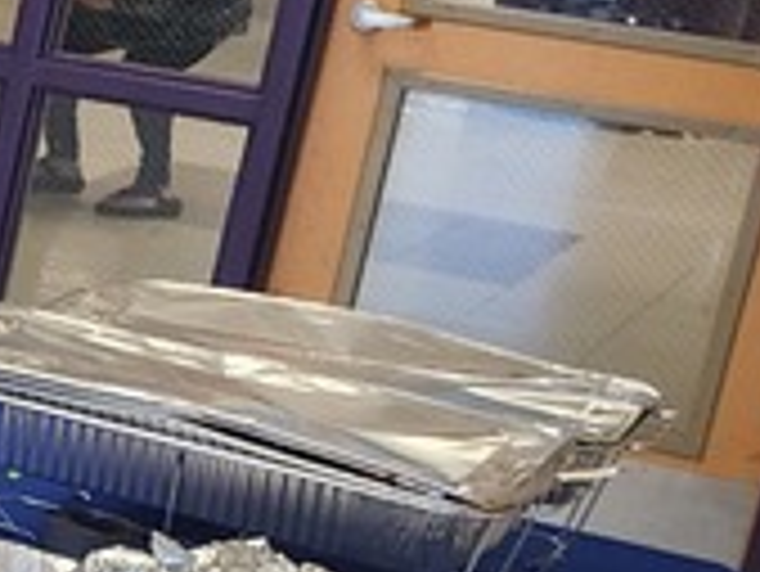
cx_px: -1367
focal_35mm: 139
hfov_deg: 10.7
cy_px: 333
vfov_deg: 10.7
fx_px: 3054
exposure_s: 1/120
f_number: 1.8
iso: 125
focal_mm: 6.4
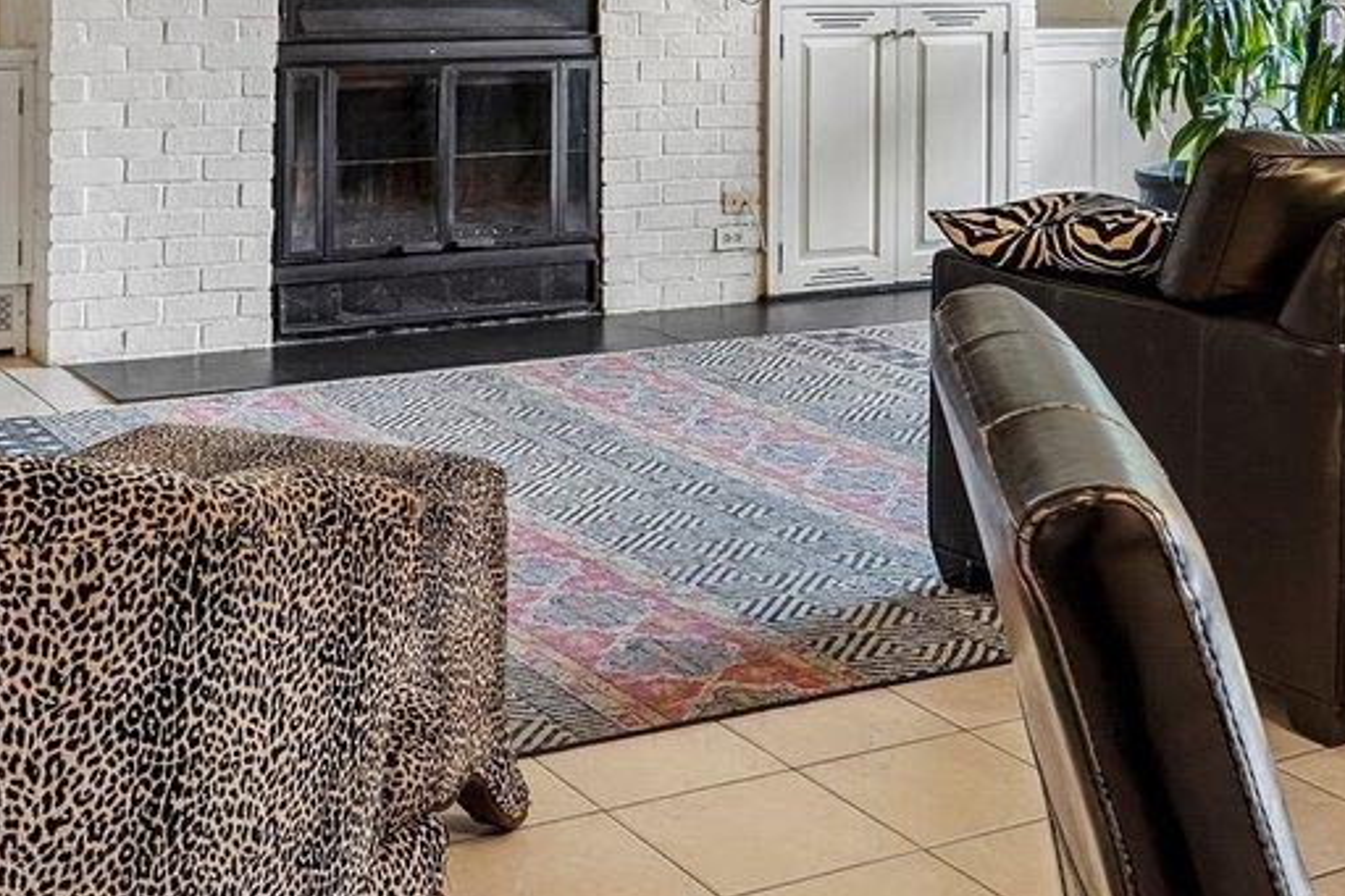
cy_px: -85
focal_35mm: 56
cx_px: 743
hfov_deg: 35.6
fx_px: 2091
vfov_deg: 22.8
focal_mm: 14
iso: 400
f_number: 8
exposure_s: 1/8
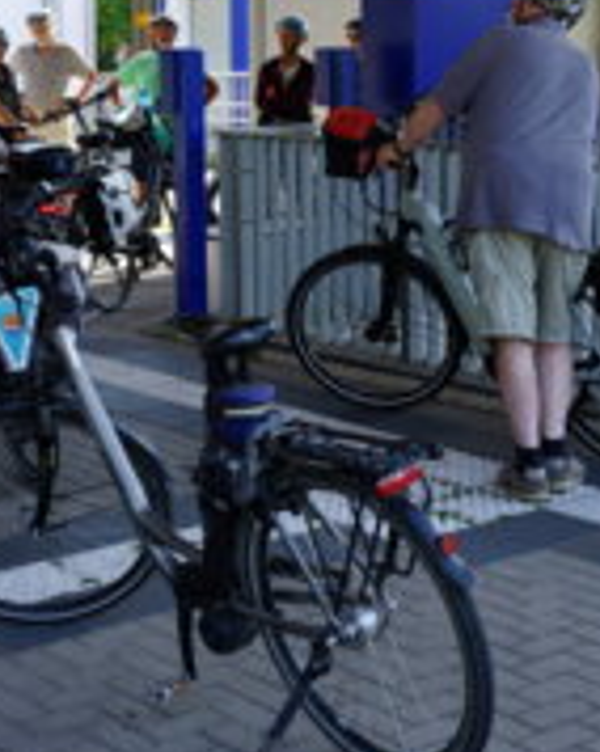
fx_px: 1645
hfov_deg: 20.6
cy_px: 196
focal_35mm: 74
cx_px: 207
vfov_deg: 25.5
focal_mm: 35
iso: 100
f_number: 6.3
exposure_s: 1/60
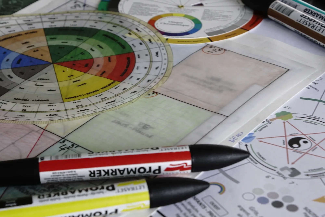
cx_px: 162
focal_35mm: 90
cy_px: 108
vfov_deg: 15.2
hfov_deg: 22.6
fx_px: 813
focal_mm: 60
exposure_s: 1/8
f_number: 10
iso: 640
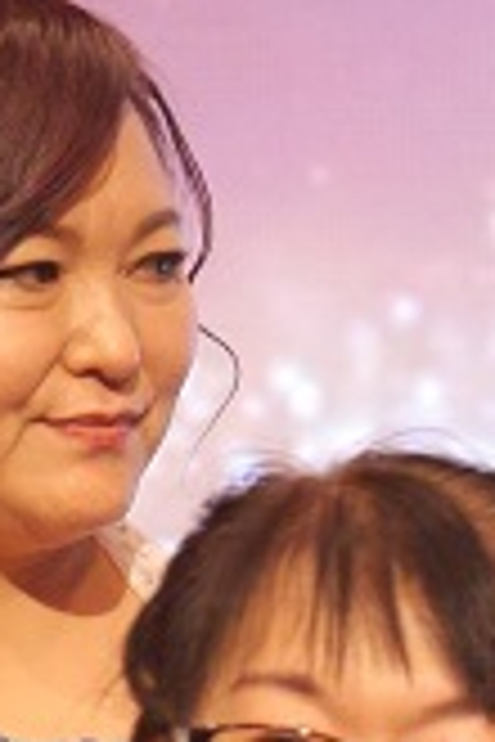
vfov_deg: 5.5
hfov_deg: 3.5
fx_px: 7754
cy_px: 708
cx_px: 1616
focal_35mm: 376
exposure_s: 1/80
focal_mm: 35
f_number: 2.8
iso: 2000
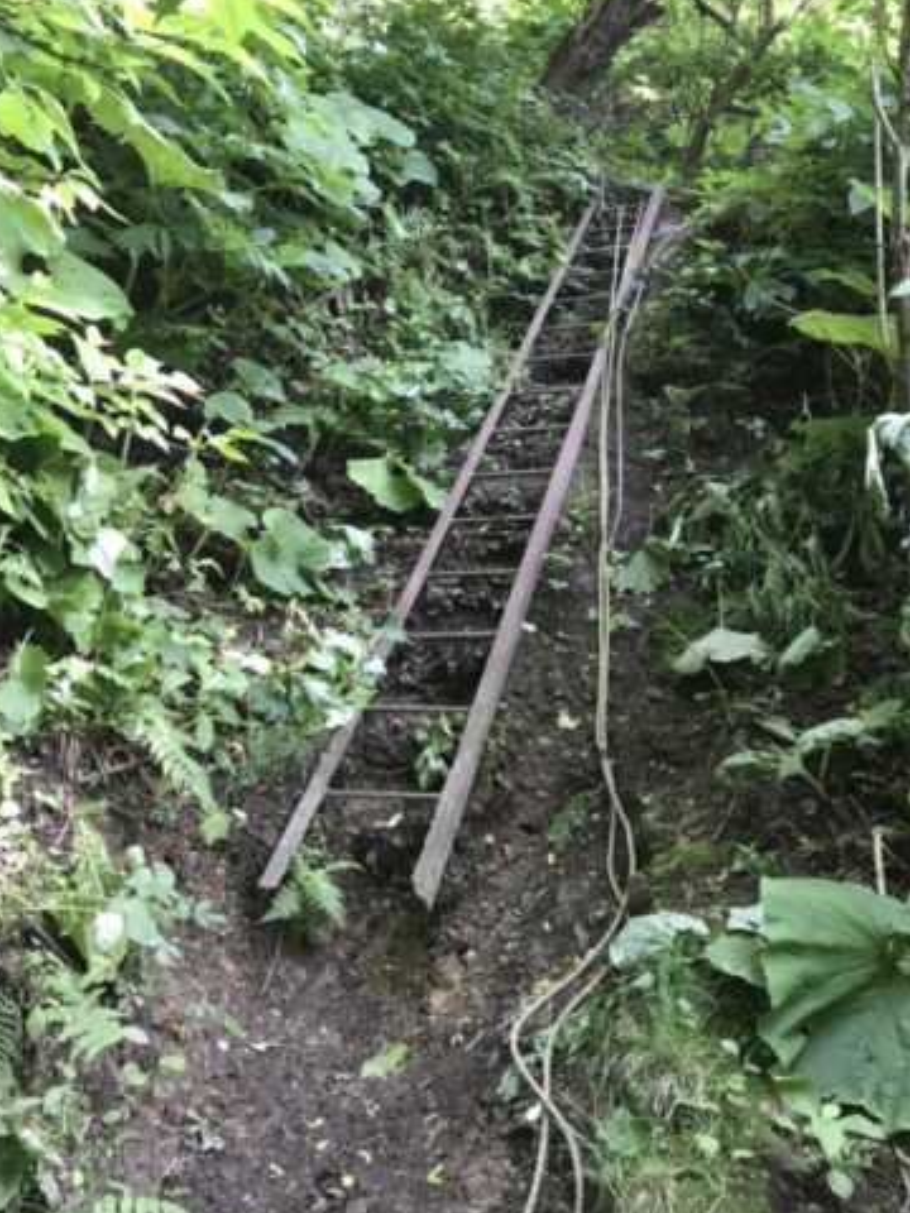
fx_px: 1227
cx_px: 470
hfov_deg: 40.7
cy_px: 541
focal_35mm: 35
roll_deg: -0.1
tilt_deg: +18.3
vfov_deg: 52.5
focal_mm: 3.99
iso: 20
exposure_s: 1/40
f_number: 1.8
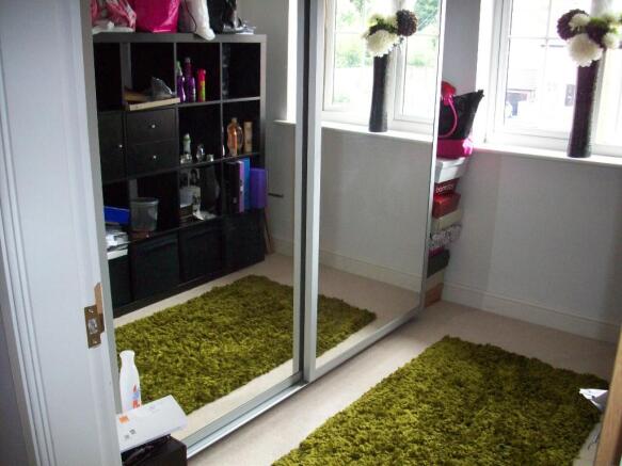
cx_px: 311
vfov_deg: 38.7
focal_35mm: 37
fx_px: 665
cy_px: 233
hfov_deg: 50.1
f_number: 2.8
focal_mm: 6.2
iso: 160
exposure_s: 1/45
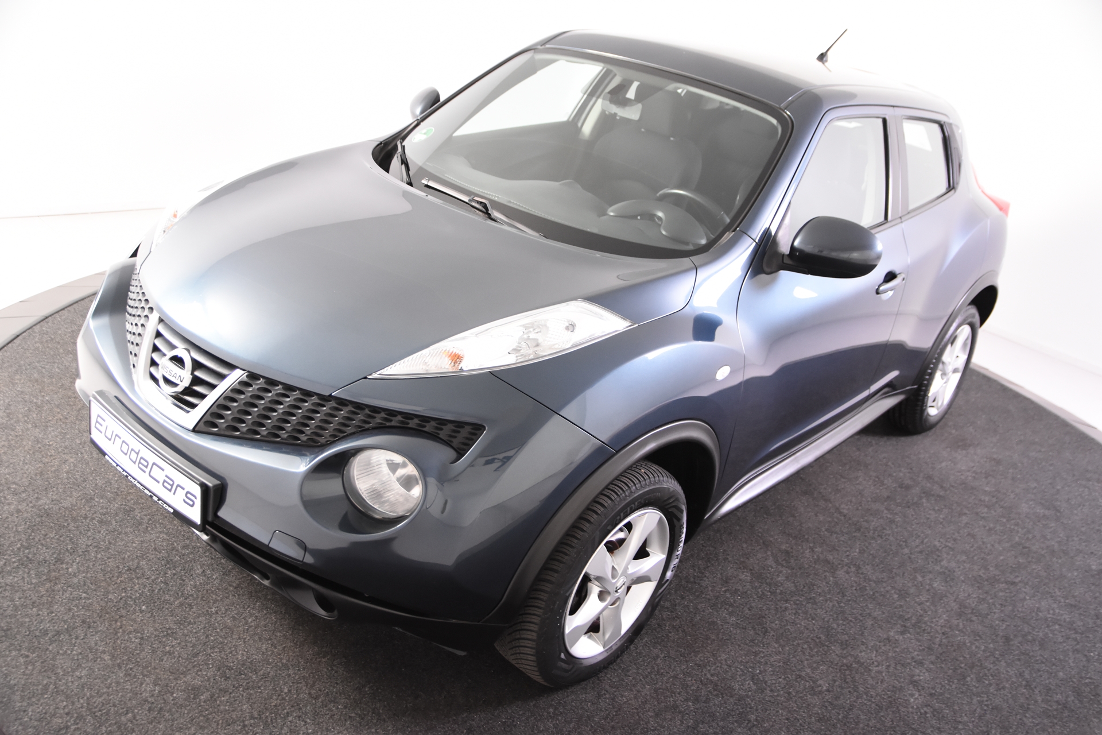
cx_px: 551
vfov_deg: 40.0
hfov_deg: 57.2
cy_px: 368
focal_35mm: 33
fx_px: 1010
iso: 1600
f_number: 3.2
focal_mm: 22
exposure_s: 1/40
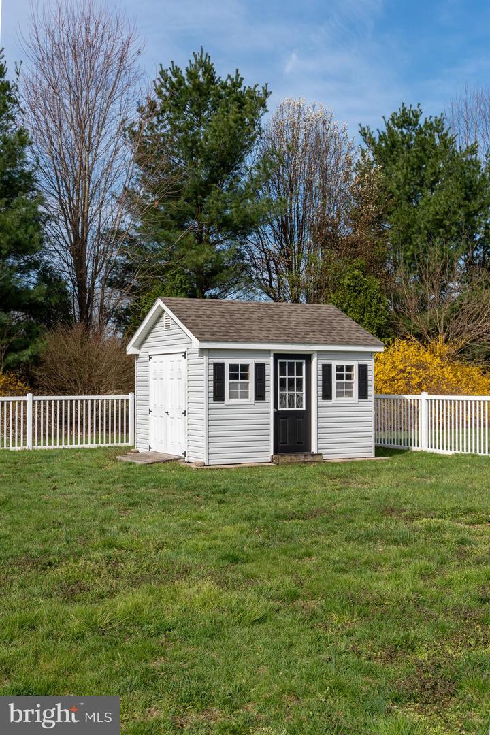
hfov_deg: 31.8
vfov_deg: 46.3
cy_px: 368
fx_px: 859
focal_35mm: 42
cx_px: 245
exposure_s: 1/1600
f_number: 9
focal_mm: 42.1
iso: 200
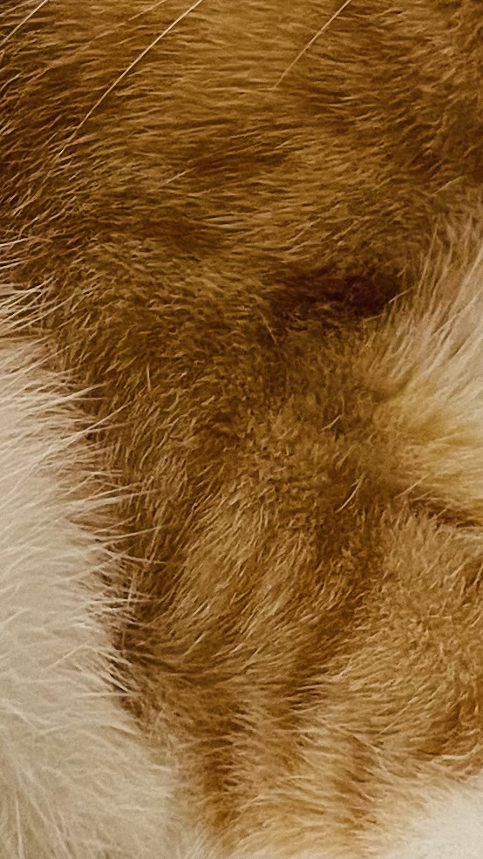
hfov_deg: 10.4
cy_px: 49
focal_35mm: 116
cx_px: 495
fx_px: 2641
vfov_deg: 18.1
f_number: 1.6
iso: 250
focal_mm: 4.2
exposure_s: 1/60
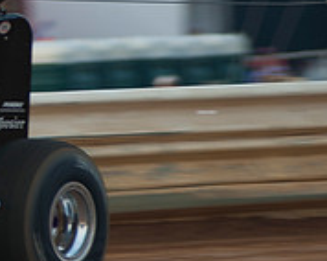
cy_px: 81
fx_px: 8875
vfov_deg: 1.7
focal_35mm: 918
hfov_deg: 2.1
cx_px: -165
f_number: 3.5
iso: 100
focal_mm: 200
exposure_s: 1/400
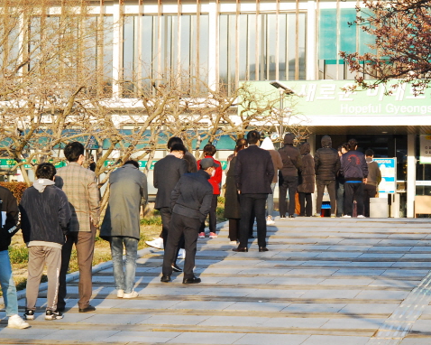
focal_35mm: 124
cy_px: 158
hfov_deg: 15.5
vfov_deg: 12.4
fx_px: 1581
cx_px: 225
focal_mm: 60
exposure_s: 1/400
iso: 1000
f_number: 10
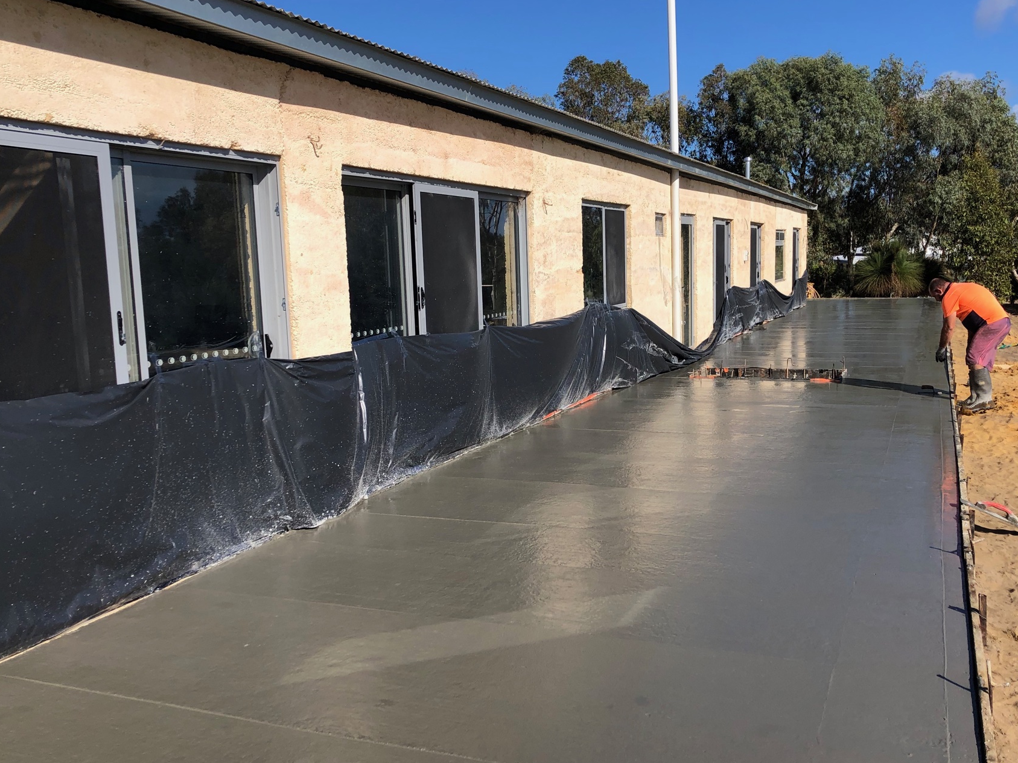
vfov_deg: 41.8
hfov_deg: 53.9
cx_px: 552
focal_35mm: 34
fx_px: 1000
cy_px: 413
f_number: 1.8
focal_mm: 4
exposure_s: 1/2000
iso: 20
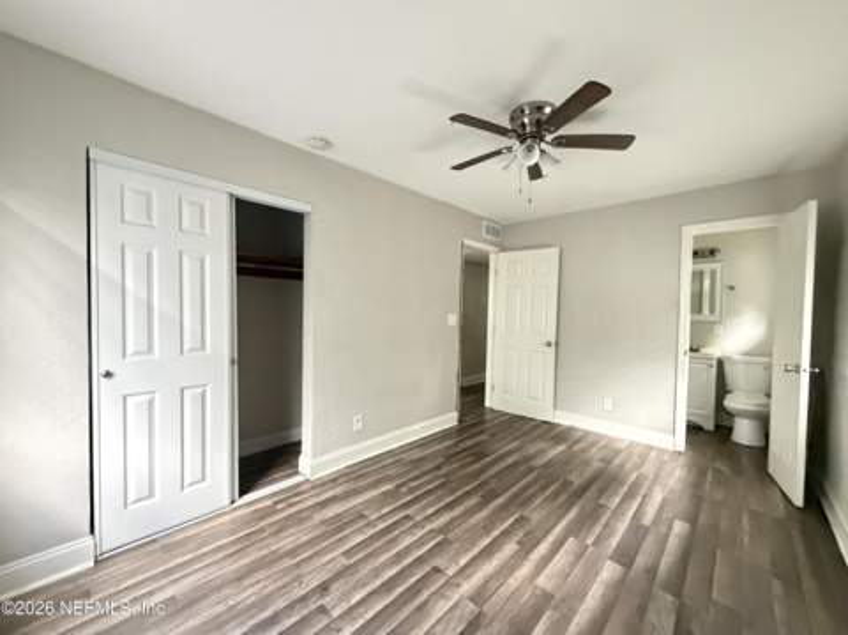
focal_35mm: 14
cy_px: 318
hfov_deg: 102.1
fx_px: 343
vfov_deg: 85.6
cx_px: 424
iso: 1600
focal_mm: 2.22
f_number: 2.2
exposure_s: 1/36
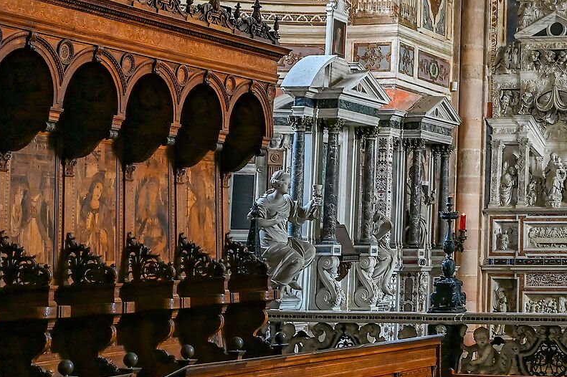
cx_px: 649
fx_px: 1432
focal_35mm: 91
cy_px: -59
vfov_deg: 14.6
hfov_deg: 21.1
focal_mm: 30
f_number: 4
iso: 640
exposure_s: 1/20
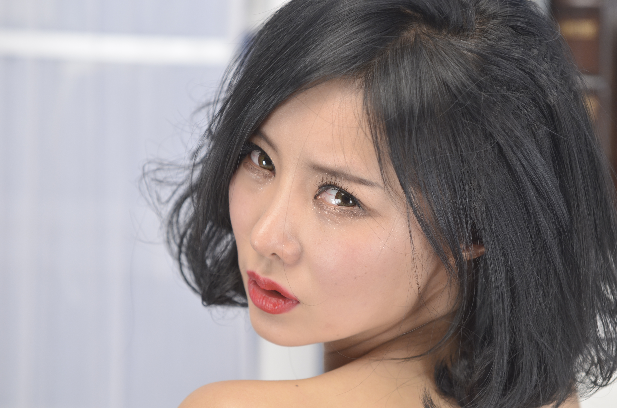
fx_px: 3335
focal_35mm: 195
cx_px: 308
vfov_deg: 7.0
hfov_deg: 10.6
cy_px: 204
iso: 400
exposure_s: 1/160
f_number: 4
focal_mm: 130
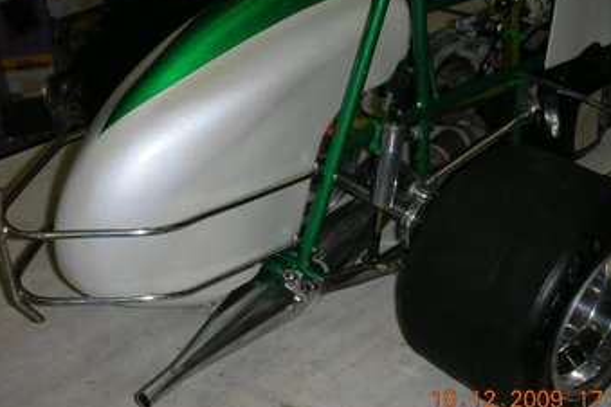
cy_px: 185
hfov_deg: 30.9
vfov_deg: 20.9
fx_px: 1103
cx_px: 326
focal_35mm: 65
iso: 50
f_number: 3.7
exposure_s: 1/60.1
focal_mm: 8.8
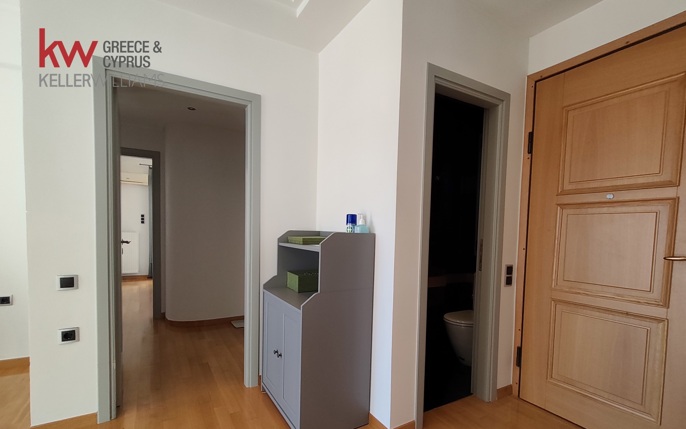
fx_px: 299
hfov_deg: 97.8
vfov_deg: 70.8
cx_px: 343
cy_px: 247
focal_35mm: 16
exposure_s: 1/120
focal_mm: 1.67
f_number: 2.2
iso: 160
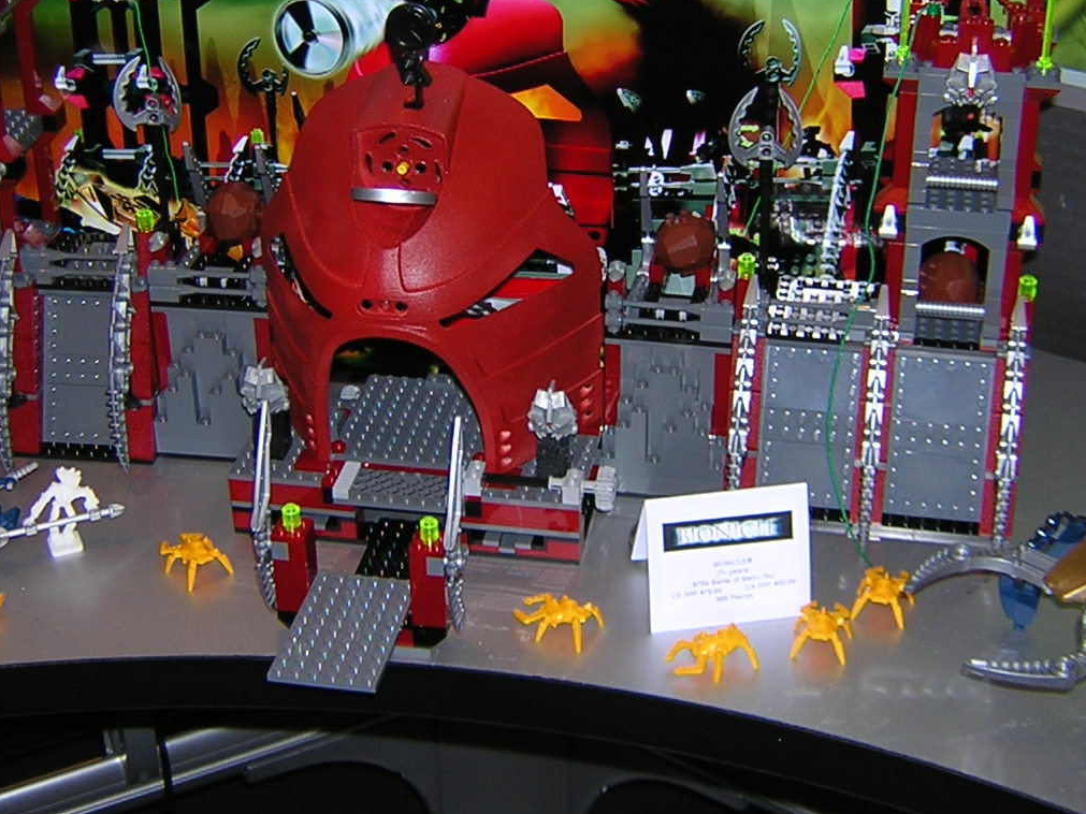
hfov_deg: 33.8
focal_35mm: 57
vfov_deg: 25.4
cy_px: 218
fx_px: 1788
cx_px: 528
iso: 100
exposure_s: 1/60.1
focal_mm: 4.7
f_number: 2.6
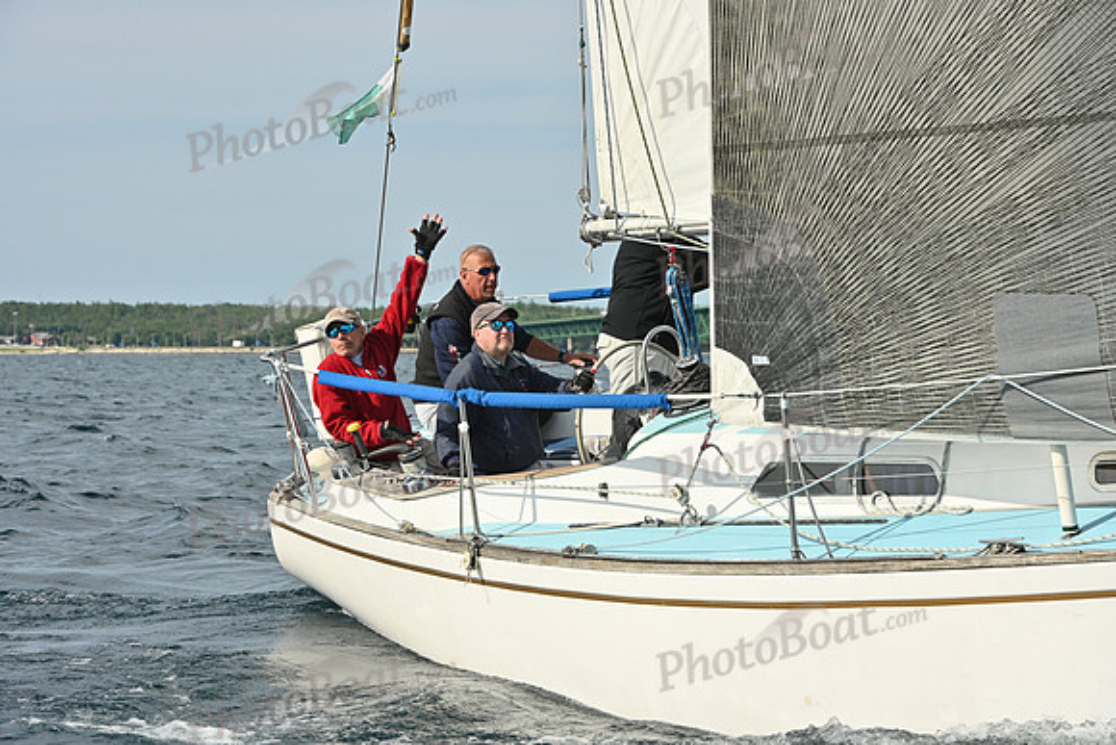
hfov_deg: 16.8
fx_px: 3783
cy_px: 372
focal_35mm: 122
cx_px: 558
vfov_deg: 11.2
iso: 320
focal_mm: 122
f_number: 10
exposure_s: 1/1000
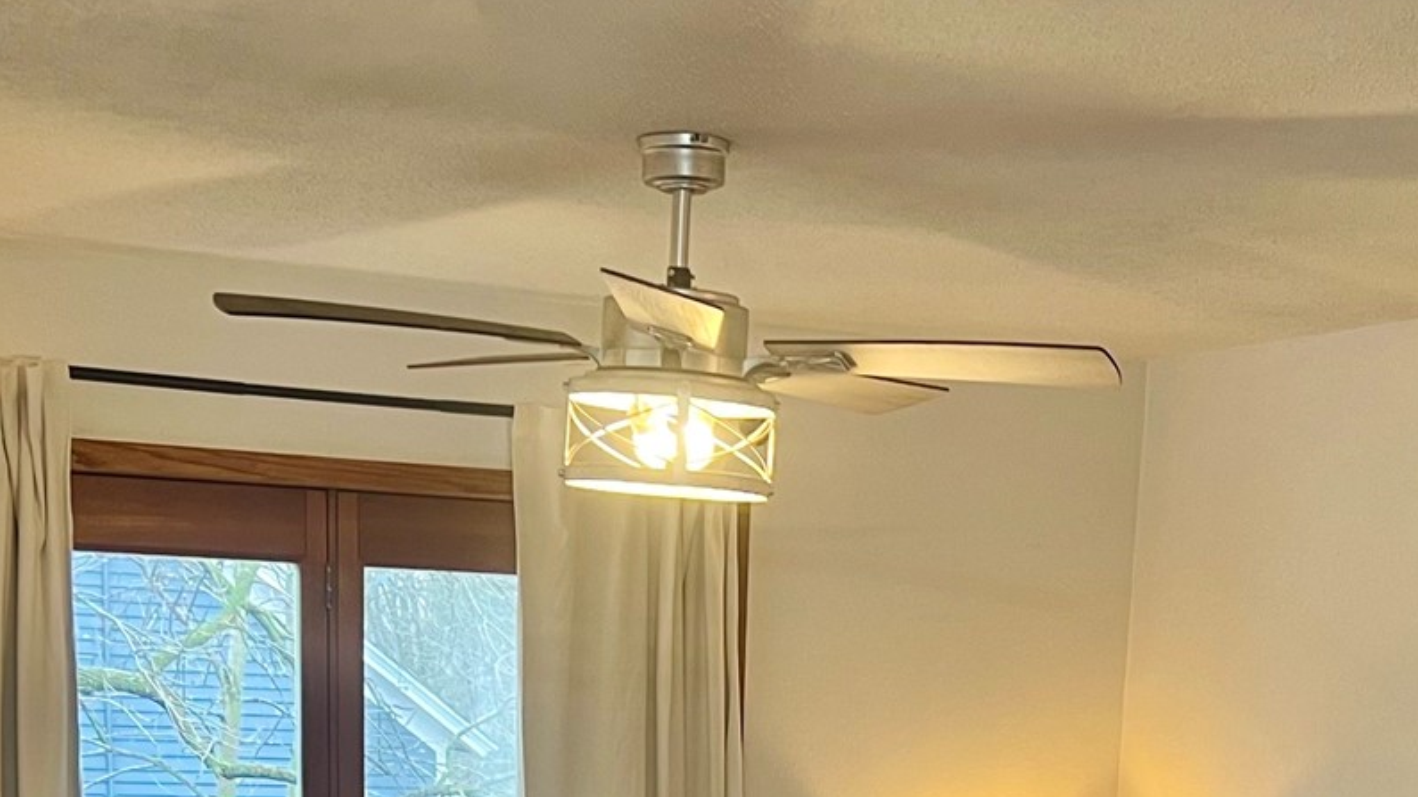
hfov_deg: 28.9
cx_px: 826
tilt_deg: -12.9
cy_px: 1319
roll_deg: -1.7
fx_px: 2745
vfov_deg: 14.9
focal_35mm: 73
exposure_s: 1/60
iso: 80
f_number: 1.5
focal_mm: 5.7
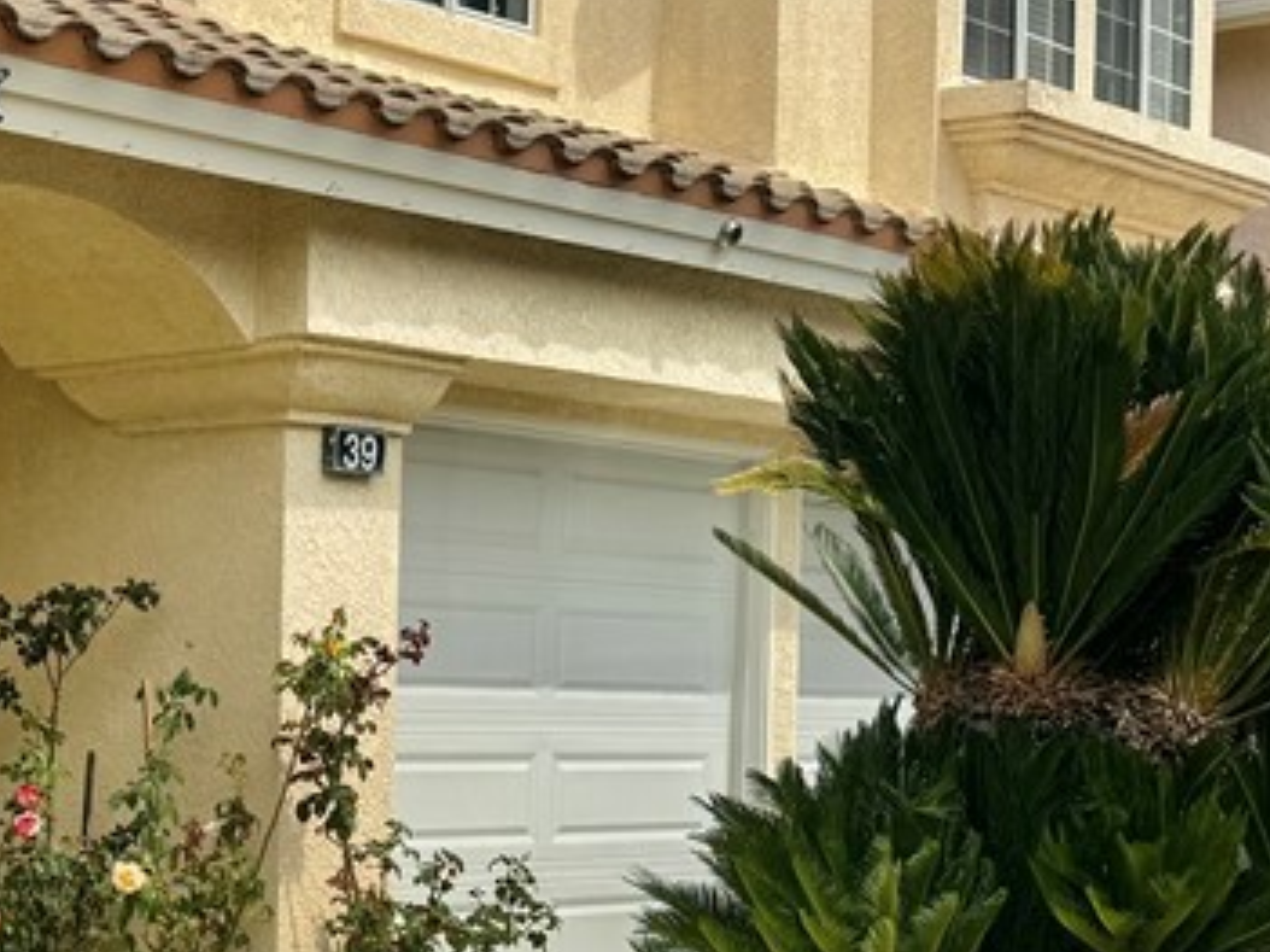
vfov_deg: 20.9
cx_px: -217
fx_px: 2567
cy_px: 612
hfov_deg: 25.2
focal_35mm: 70
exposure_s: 1/5348
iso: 80
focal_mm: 6.76
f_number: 1.78
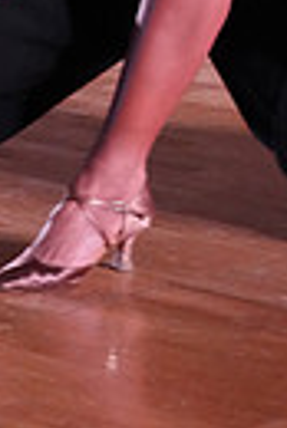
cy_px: -379
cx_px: 424
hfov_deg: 6.9
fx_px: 2337
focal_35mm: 196
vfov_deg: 9.9
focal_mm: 44
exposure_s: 1/320
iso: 6400
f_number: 5
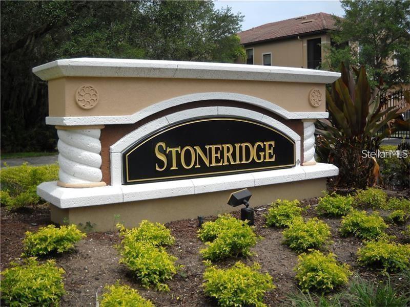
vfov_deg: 35.1
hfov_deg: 45.8
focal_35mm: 41
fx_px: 486
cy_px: 154
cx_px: 205
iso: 64
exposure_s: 1/284
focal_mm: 6.72
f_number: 5.5
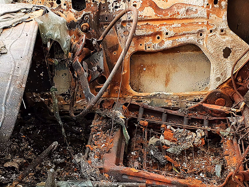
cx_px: 87
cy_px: 148
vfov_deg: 23.3
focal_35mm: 62
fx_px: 446
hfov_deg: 31.0
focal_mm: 4.3
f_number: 2.4
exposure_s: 1/100
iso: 80
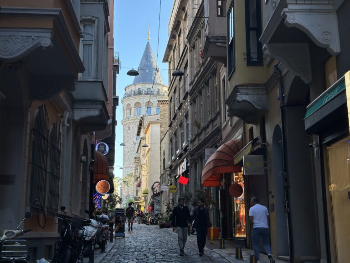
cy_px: 132
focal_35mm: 48
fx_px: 485
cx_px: 175
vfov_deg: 30.3
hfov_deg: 39.7
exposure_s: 1/538
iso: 64
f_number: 1.78
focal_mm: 6.86
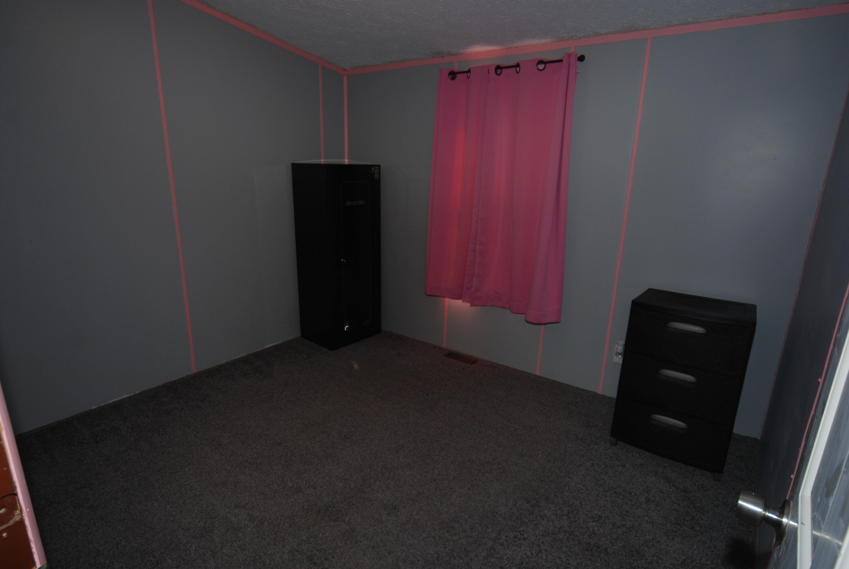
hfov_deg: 89.9
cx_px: 424
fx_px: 425
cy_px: 284
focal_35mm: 18
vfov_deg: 67.5
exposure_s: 1/60
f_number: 4.5
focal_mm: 12
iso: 200
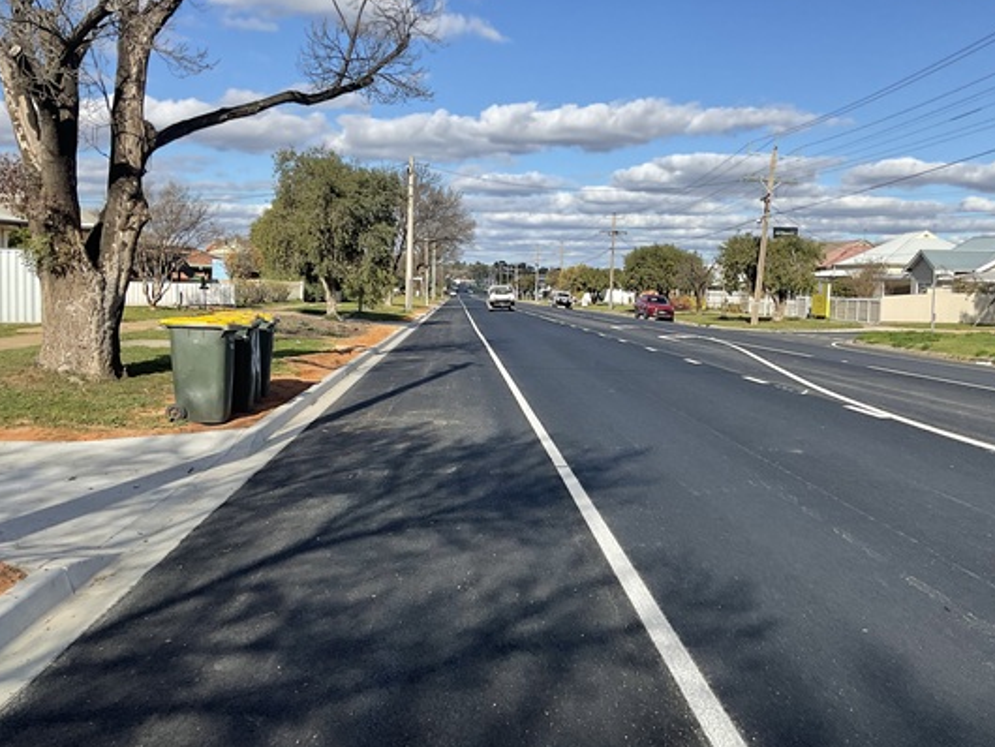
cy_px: 336
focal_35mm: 35
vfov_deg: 40.7
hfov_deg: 52.4
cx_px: 571
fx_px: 1006
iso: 16
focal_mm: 3
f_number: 1.8
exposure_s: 1/2227
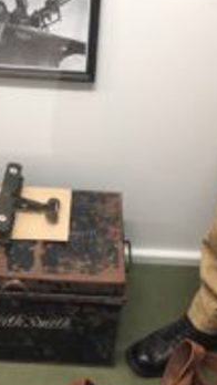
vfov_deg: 41.2
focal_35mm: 50
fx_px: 511
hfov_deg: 23.9
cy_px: 215
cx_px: 76
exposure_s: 1/33
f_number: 2.2
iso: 64
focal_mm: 4.15
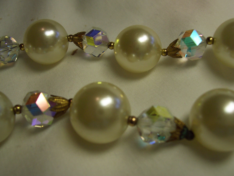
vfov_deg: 38.7
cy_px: 88
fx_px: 250
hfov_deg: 50.1
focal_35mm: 37
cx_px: 117
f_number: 2.8
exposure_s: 1/250
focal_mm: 5.6
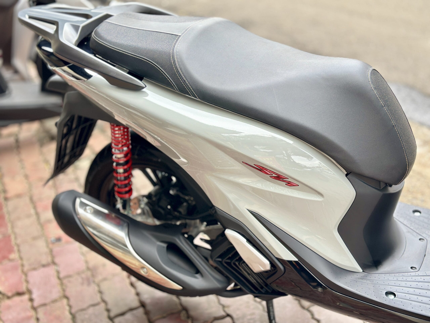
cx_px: 215
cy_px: 162
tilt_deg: -25.6
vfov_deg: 30.3
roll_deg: +12.9
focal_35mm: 48
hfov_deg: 39.7
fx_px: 596
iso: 80
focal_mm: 6.86
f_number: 1.78
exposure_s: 1/234
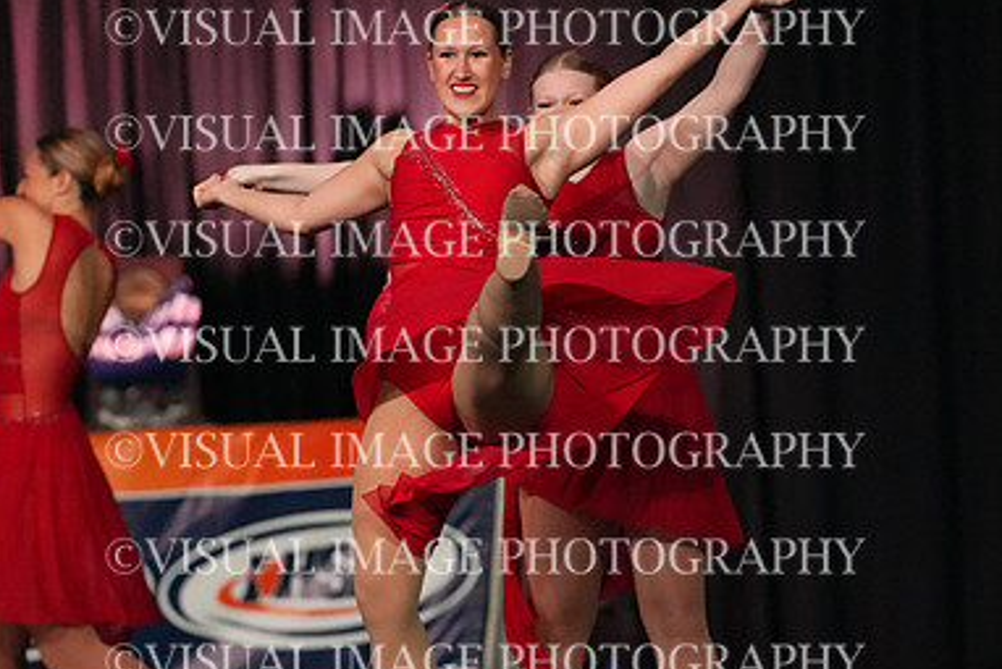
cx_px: 485
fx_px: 12696
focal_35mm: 456
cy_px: 397
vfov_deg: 3.0
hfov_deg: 4.5
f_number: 3.5
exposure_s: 1/1250
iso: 16000
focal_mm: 300
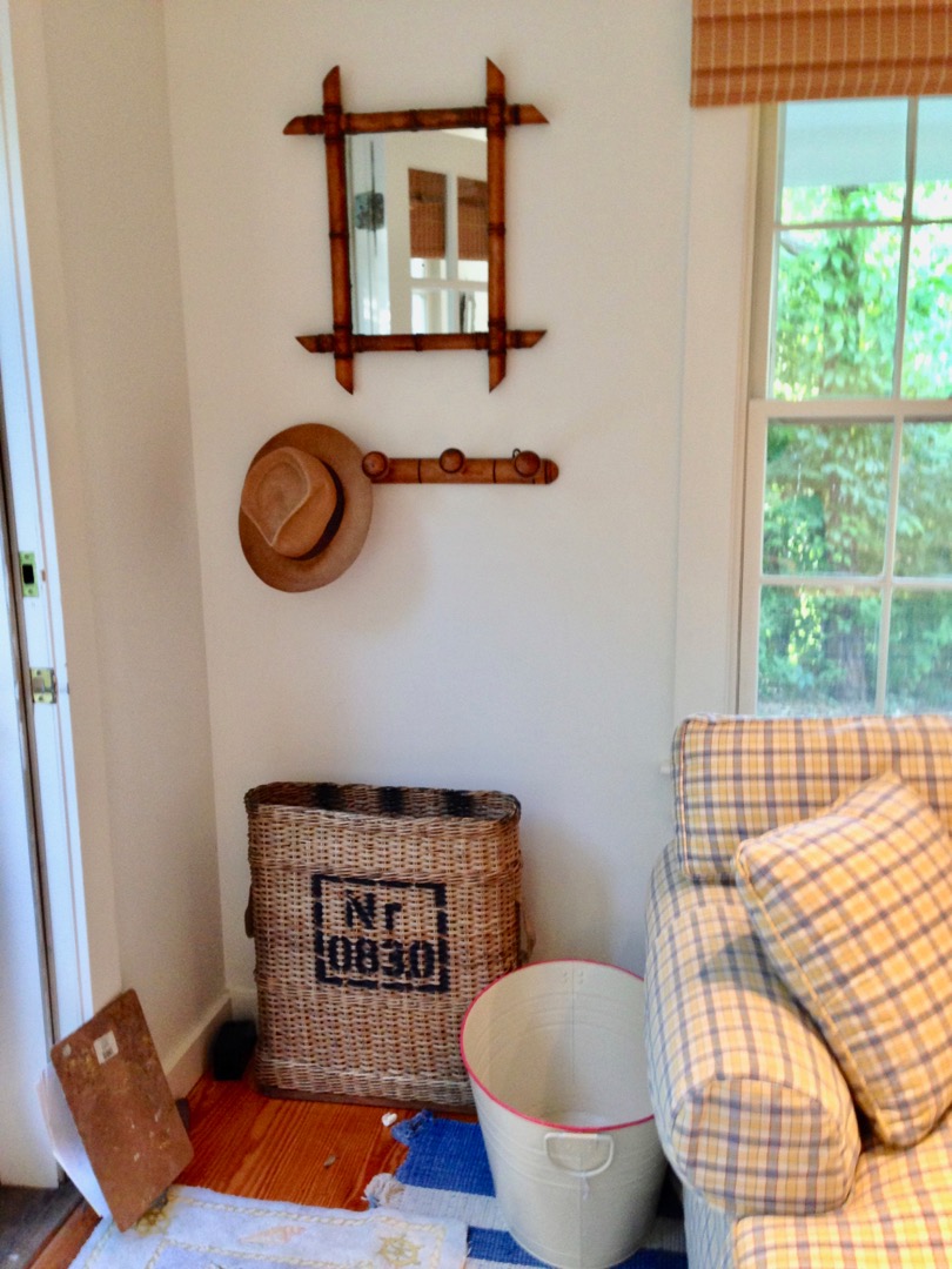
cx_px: 476
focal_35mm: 33
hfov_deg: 42.9
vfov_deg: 55.4
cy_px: 634
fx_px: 1210
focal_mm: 4.12
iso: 160
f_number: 2.4
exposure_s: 1/20
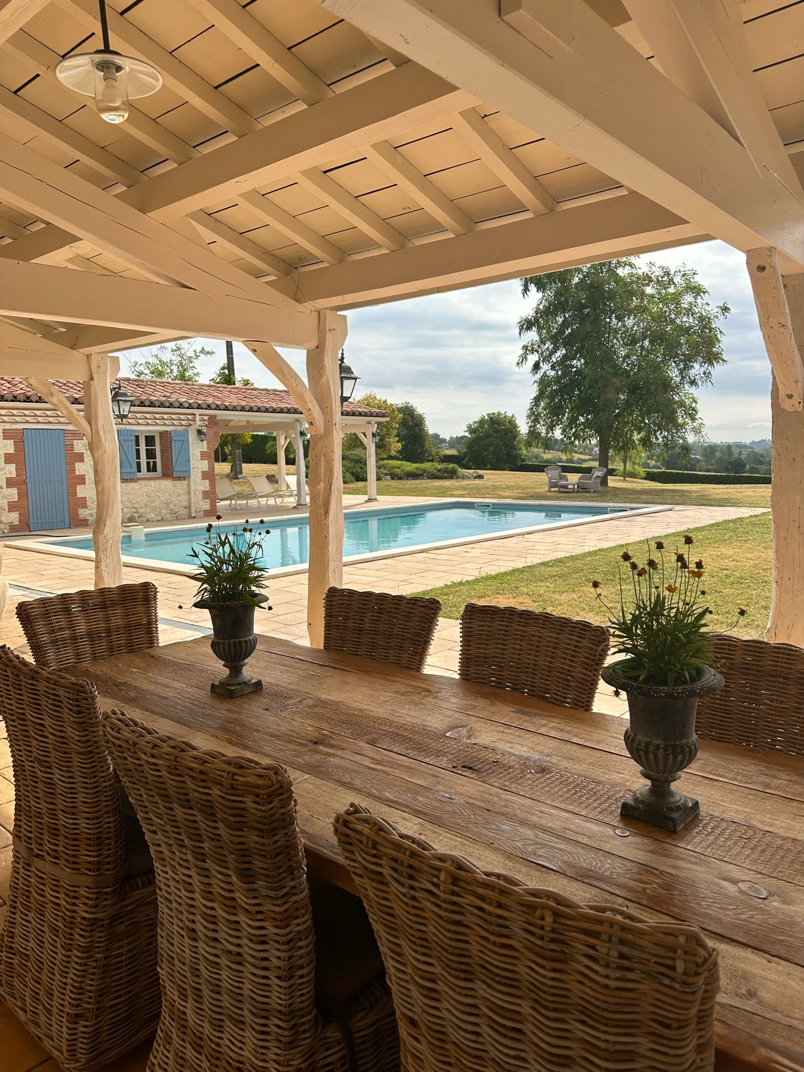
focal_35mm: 24
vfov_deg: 71.6
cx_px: 402
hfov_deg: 56.8
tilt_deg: -5.1
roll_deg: +2.0
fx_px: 743
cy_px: 536
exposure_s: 1/4348
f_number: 1.78
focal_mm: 6.86
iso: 80
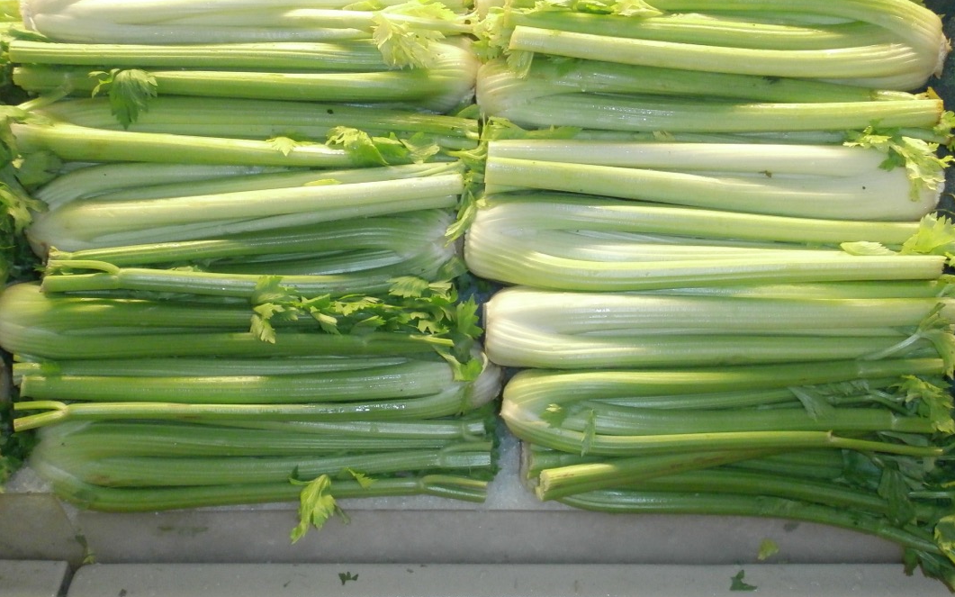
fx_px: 1067
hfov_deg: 48.2
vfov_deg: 31.2
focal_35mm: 41
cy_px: 287
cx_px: 484
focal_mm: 6.67
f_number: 3.9
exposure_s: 1/40
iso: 800
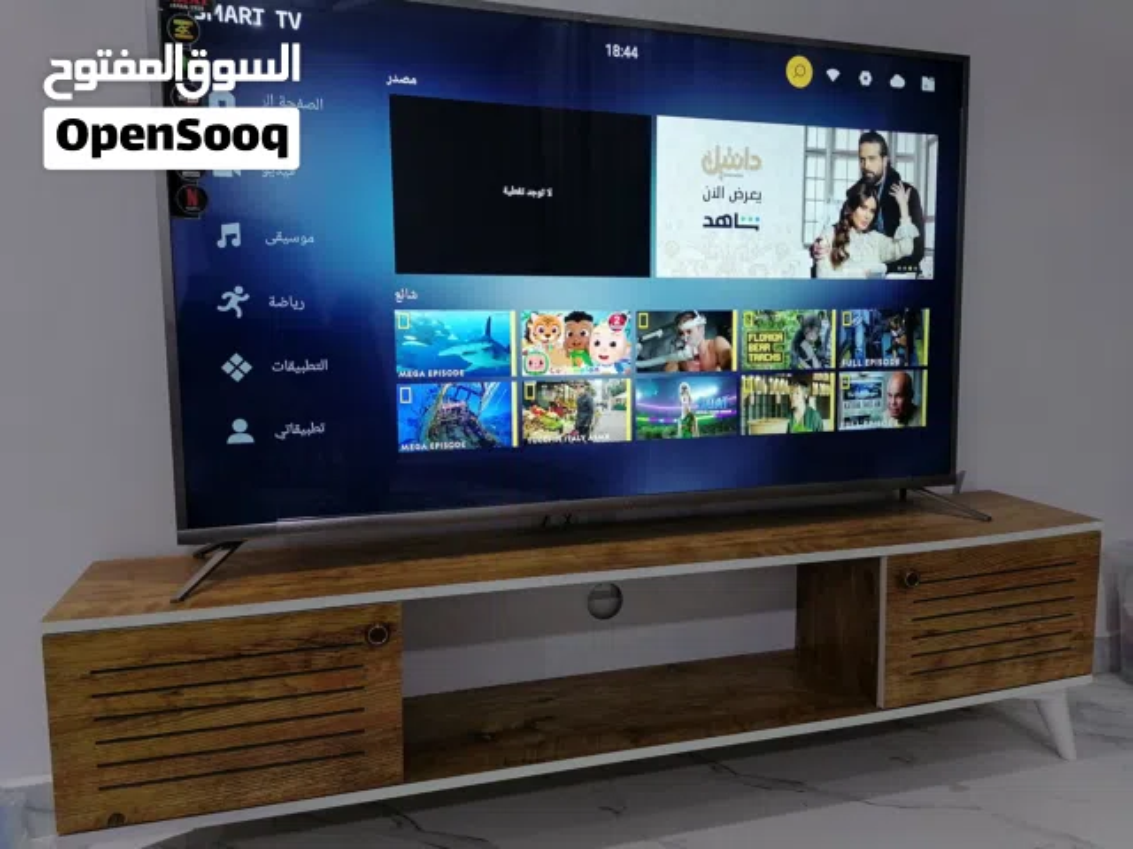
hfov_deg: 65.3
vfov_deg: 51.4
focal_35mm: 27
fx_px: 884
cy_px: 424
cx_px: 566
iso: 80
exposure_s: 1/33.3
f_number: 1.8
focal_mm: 5.3
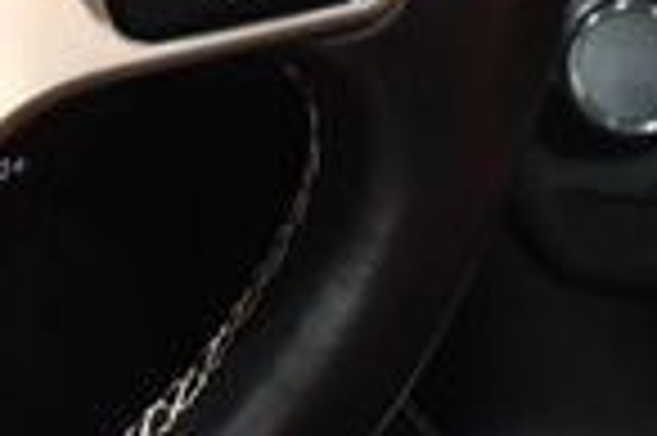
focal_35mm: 118
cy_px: -184
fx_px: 2151
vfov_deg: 11.2
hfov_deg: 15.9
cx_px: -338
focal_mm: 18
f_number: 3.5
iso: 4500
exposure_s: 1/60
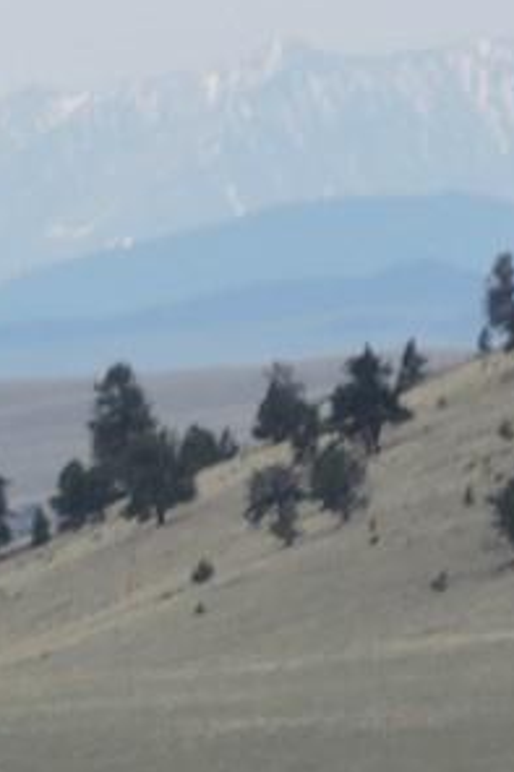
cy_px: 842
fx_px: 39192
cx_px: -699
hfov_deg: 0.8
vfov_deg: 1.1
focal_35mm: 1828
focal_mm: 58
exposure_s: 1/250
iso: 100
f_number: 4.8
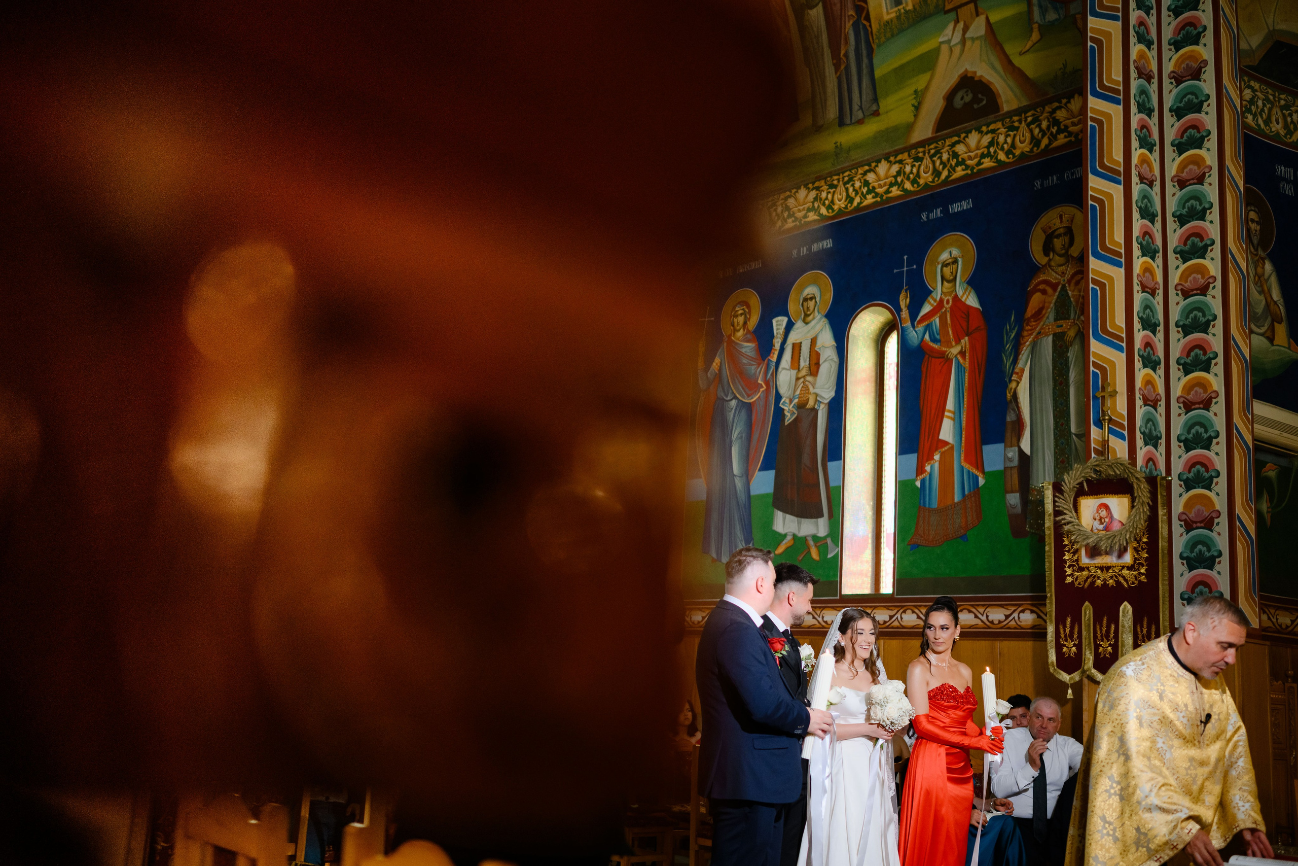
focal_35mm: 35
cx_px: 649
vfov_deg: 37.9
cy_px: 433
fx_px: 1262
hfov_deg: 54.4
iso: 800
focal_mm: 35
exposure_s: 1/320
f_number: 1.8
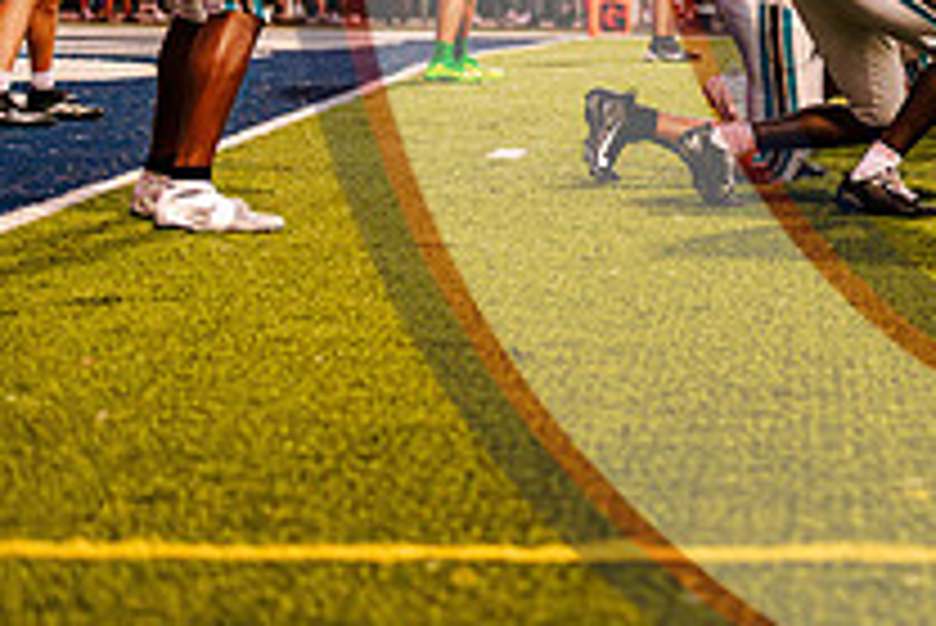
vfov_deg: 6.6
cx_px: 1282
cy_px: -7
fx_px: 5438
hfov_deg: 9.6
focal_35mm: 209
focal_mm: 75
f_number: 2.8
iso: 4000
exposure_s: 1/1000
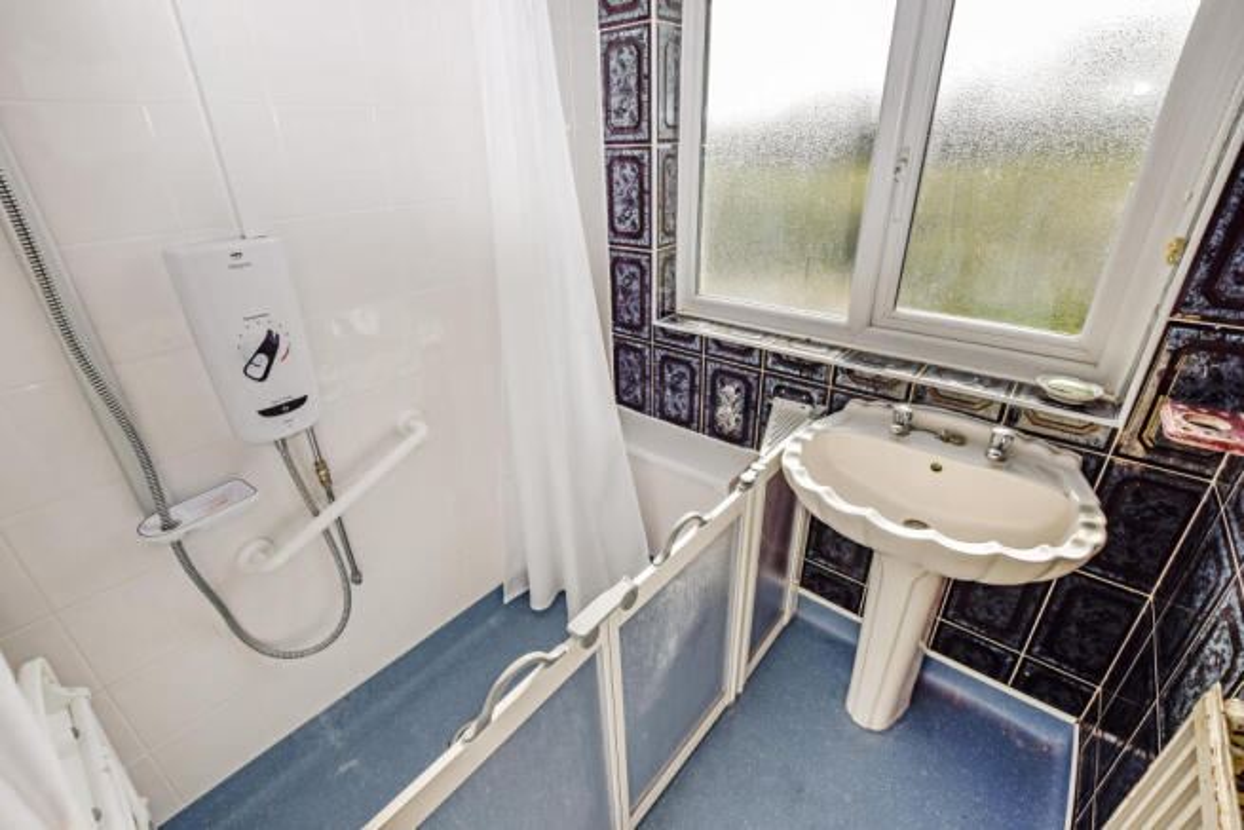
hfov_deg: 100.4
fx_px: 518
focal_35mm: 15
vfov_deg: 77.4
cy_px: 415
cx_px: 622
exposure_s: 1/160
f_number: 6.3
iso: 100
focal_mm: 10
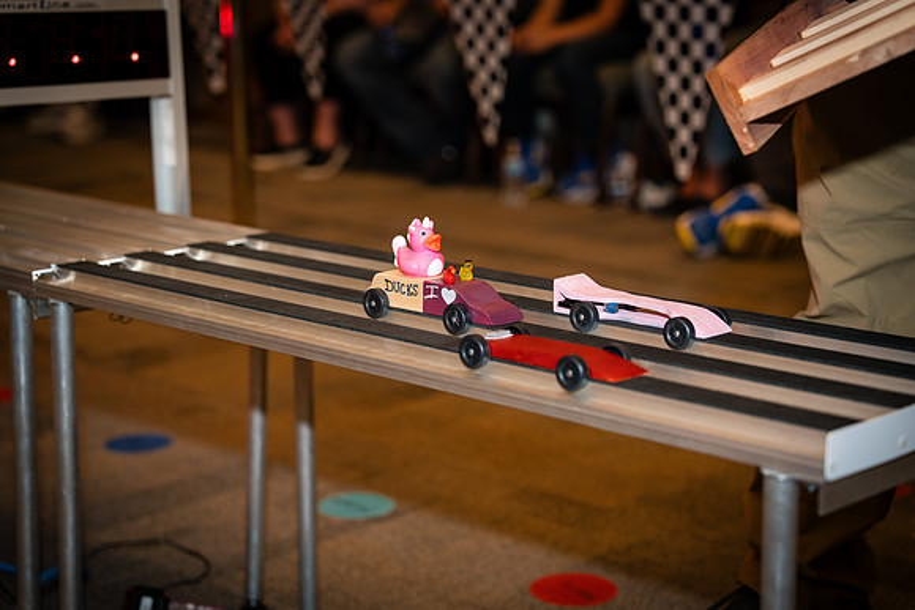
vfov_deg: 19.5
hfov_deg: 28.8
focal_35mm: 70
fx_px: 1779
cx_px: 458
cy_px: 305
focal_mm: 70
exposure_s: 1/250
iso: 1000
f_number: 3.2
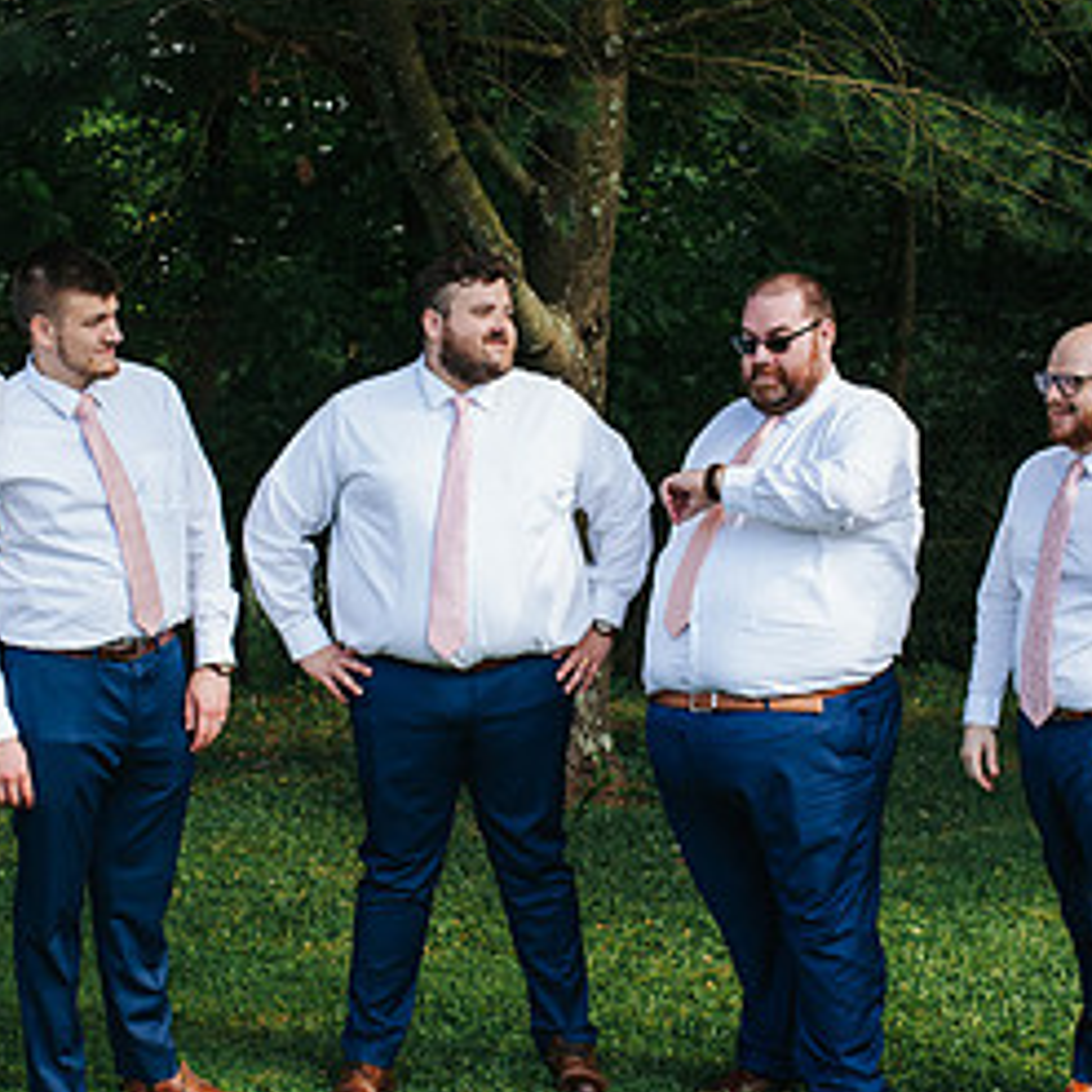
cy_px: 487
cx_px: 533
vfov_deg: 23.0
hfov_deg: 23.1
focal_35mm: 75
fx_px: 2677
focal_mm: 35
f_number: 3.2
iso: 280
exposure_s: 1/1000
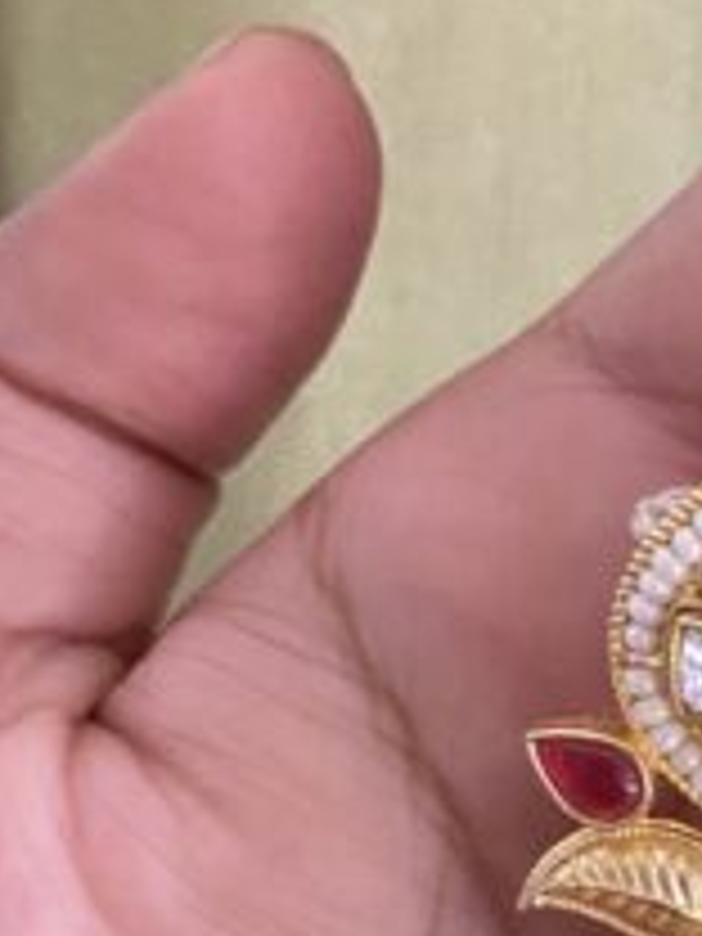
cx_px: 1084
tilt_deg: -6.6
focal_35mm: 100
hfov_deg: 13.8
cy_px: 981
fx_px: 2704
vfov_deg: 19.0
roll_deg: +2.2
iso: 640
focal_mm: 4.25
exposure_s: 1/30
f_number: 1.8
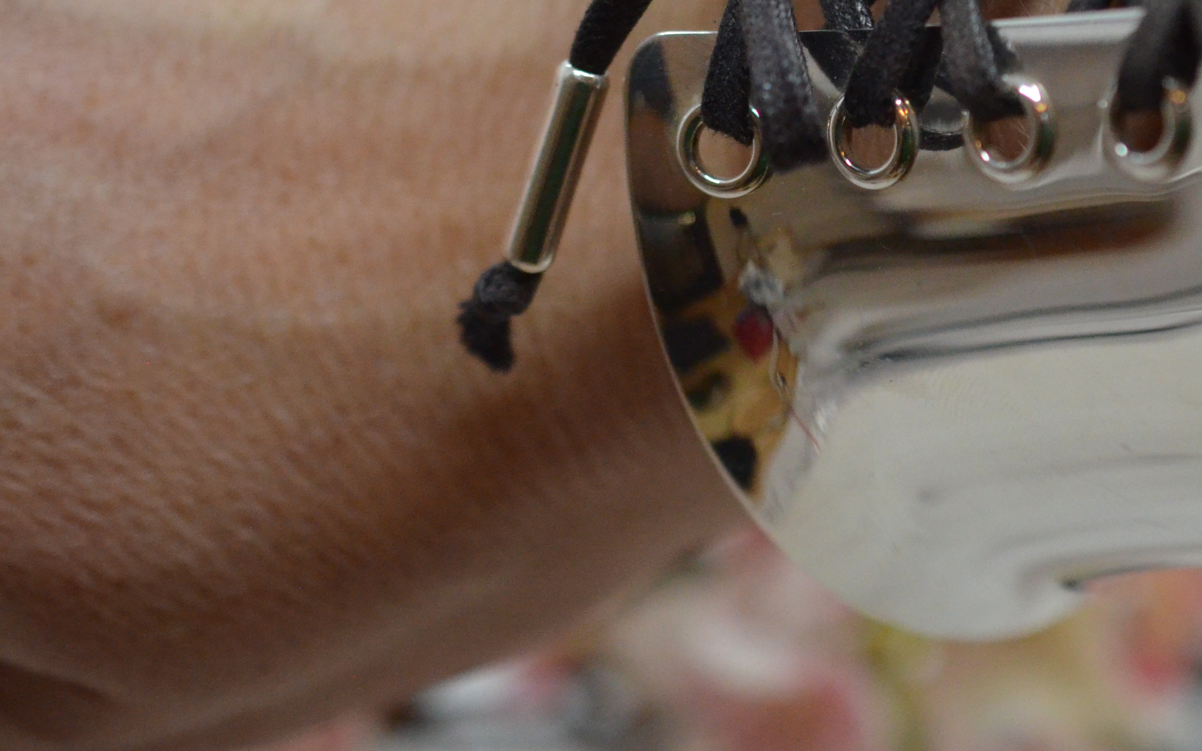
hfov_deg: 17.9
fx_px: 3767
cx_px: 1037
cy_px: 204
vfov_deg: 11.4
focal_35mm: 115
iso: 2500
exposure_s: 1/4000
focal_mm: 40
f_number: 3.2
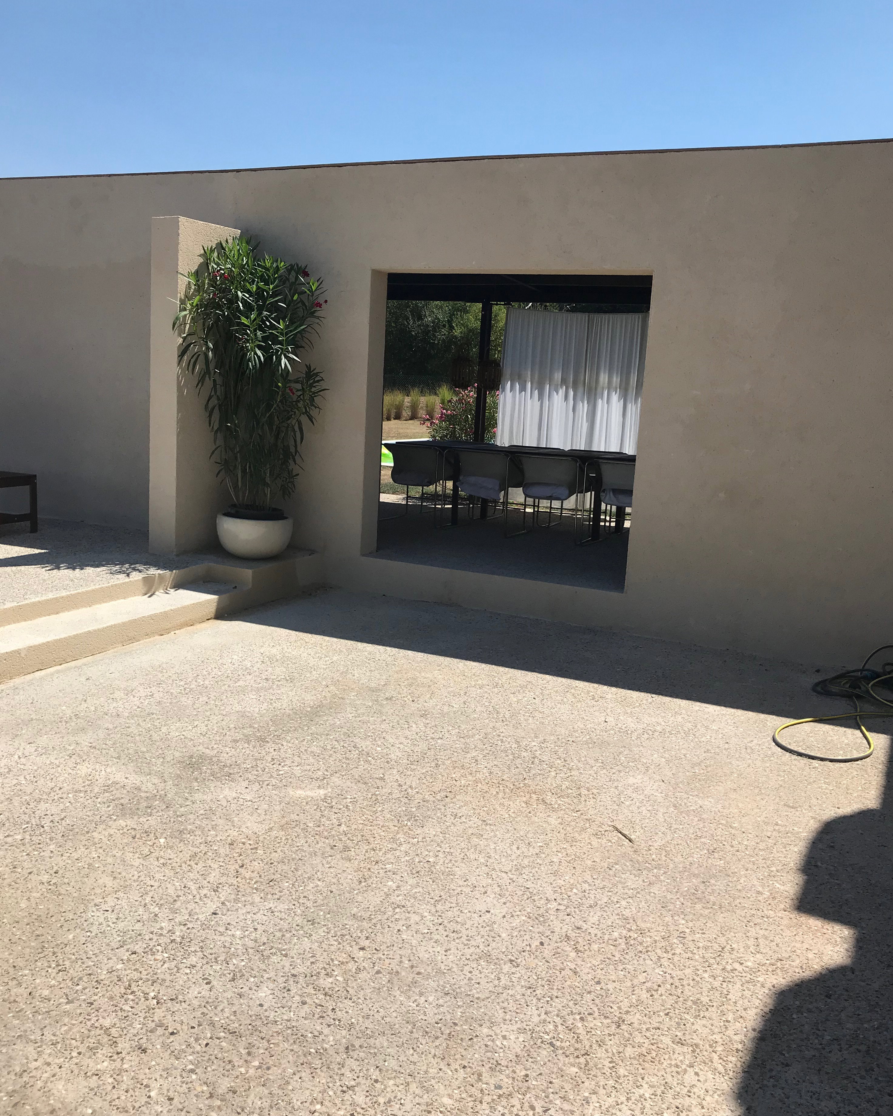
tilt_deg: -8.1
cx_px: 454
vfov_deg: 58.8
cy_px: 553
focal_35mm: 30
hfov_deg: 48.5
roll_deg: -4.7
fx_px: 991
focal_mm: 3.99
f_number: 1.8
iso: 20
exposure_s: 1/3546
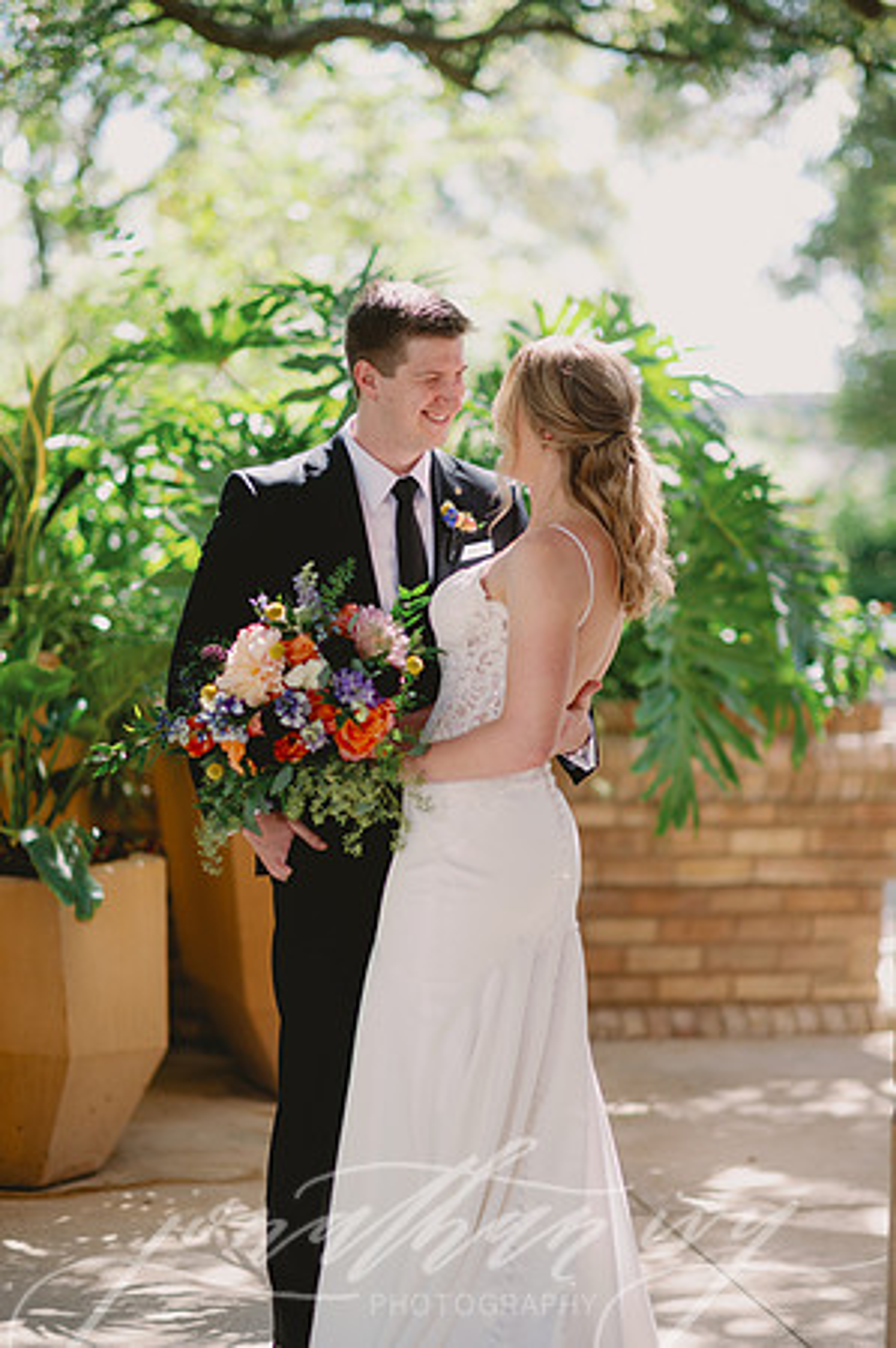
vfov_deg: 23.9
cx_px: 448
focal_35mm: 85
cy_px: 674
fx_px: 3180
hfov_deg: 16.0
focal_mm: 85
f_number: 1.6
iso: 160
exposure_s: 1/1250
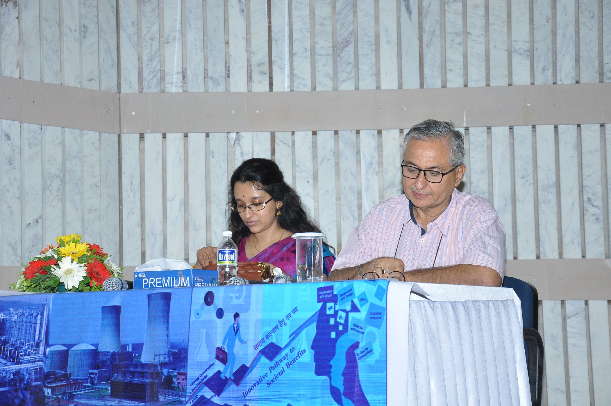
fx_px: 1271
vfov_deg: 18.1
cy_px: 203
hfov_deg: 27.0
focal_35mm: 75
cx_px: 306
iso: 1000
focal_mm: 50
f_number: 5.6
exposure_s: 1/125
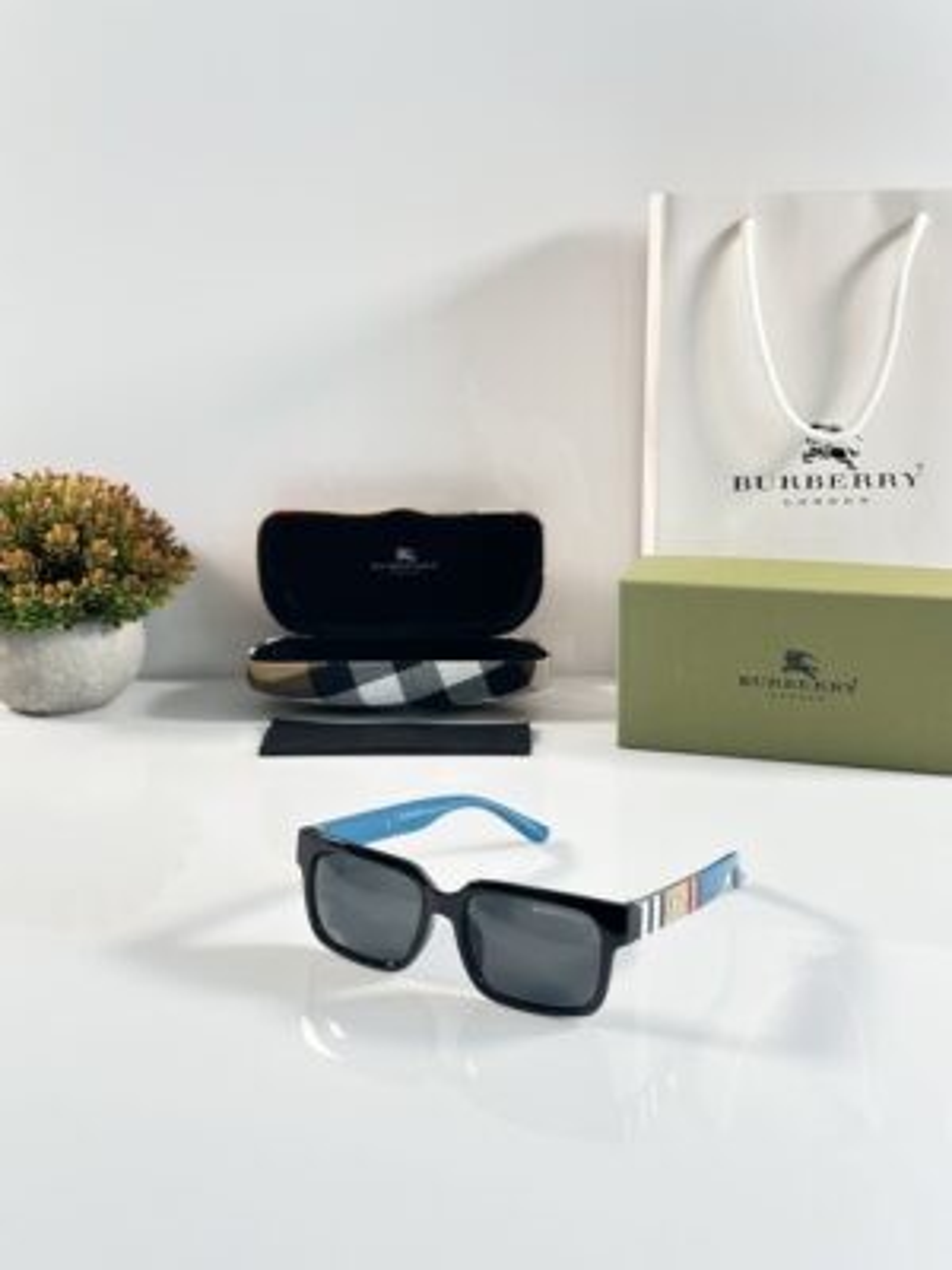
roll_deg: +0.1
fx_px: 1760
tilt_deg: -13.0
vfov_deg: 39.7
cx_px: 476
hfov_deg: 30.3
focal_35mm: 48
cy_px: 635
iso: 64
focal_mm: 6.86
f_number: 1.78
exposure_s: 1/50
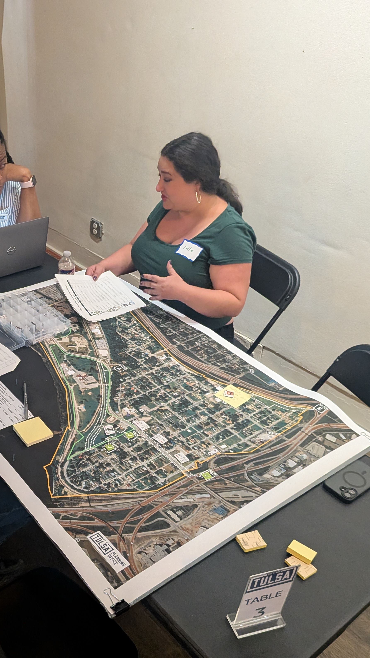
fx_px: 575
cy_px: 356
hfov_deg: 34.5
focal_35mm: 33
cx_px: 72
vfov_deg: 59.4
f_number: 1.7
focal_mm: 4.53
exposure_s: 1/120
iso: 1444
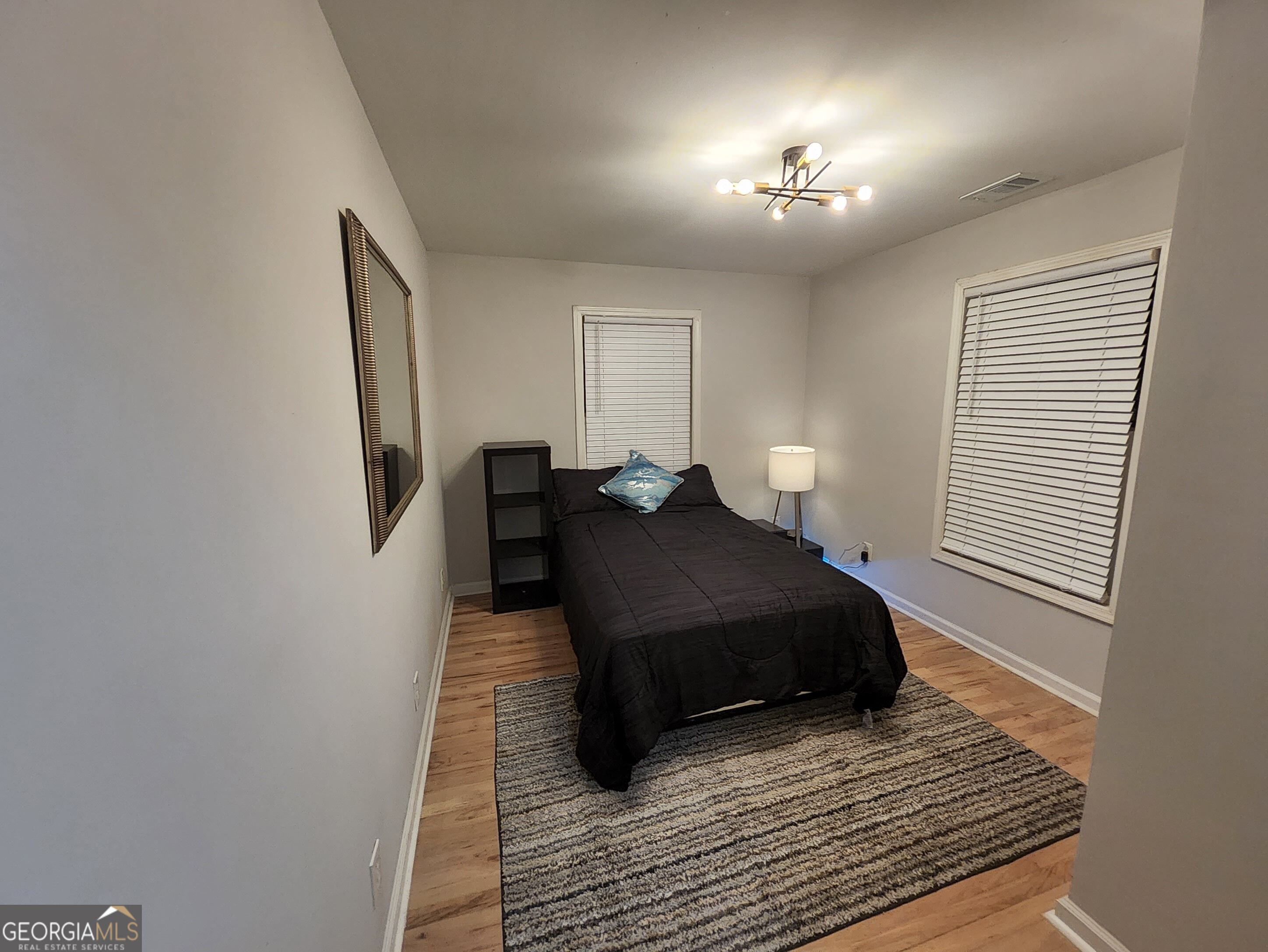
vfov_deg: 90.0
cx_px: 634
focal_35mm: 13
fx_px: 477
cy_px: 476
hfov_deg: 106.1
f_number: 2.2
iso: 125
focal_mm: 1.13
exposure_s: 1/60
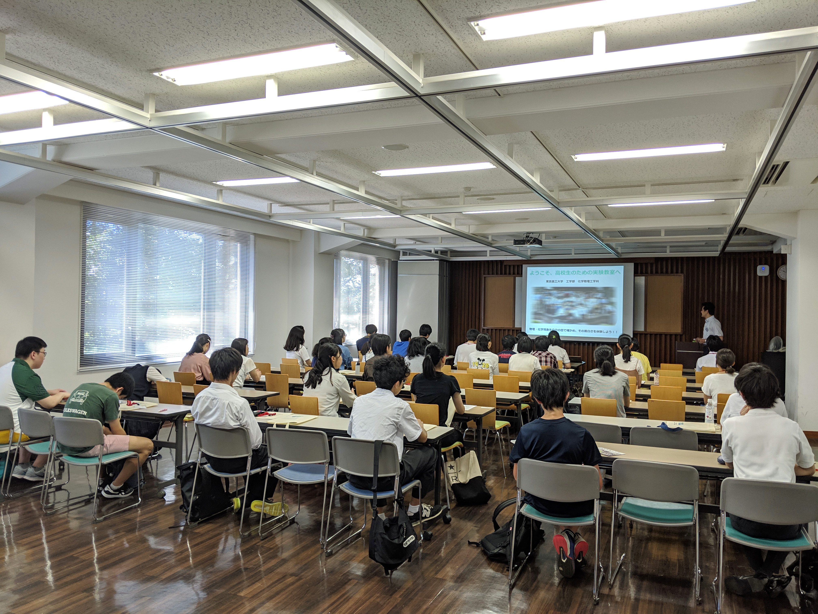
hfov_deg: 65.3
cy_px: 307
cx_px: 409
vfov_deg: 51.4
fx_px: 638
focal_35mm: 27
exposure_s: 1/99.9
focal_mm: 4.44
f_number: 1.8
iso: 66
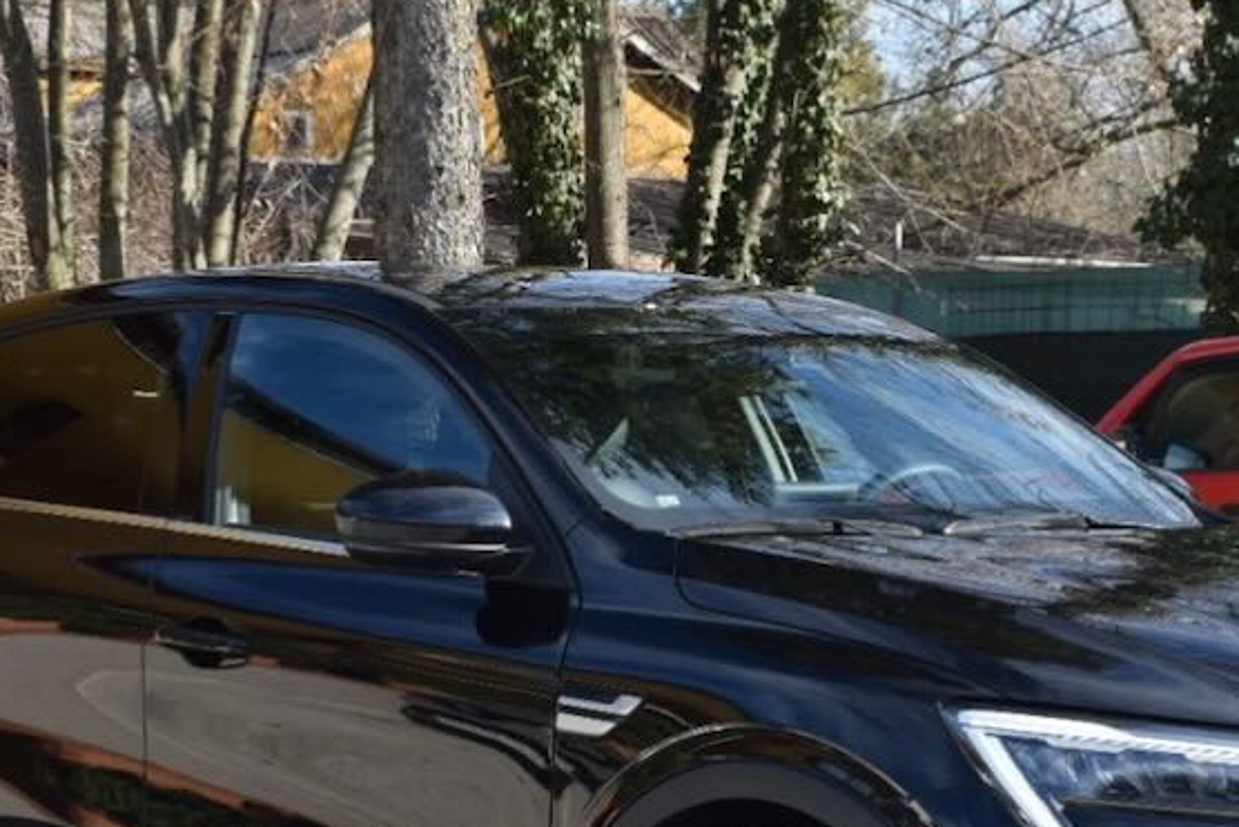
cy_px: 671
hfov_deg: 20.4
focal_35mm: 100
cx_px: 637
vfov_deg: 13.6
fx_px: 3448
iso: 200
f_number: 8
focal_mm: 29
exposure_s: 1/250
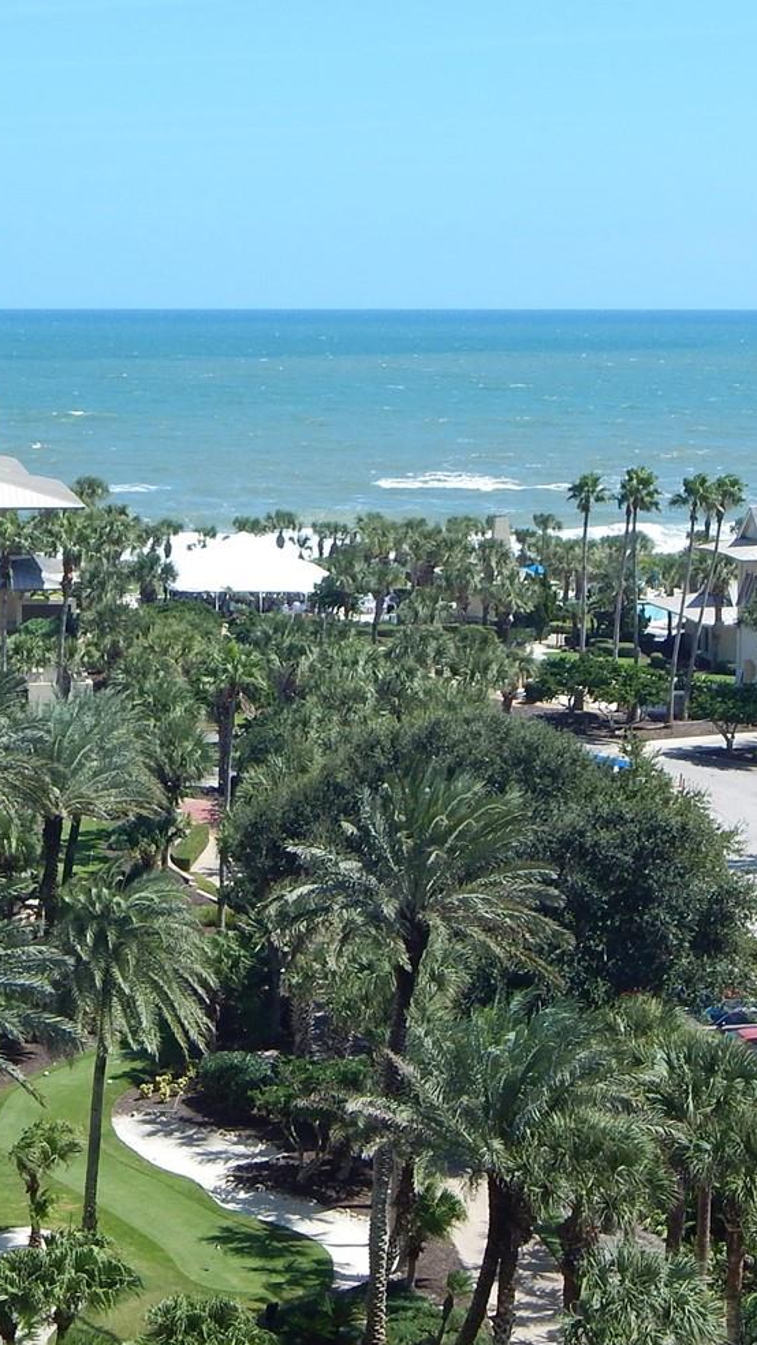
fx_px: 3031
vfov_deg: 25.0
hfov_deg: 14.2
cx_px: 269
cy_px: 690
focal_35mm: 85
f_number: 3.7
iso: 125
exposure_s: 1/1500
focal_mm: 8.6
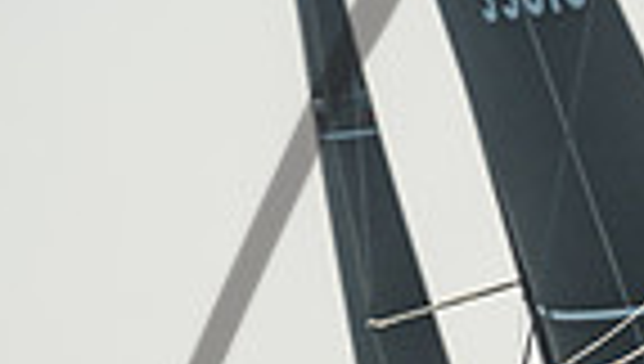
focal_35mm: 800
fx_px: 13684
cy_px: 531
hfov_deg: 2.7
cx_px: 958
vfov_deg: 1.5
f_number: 6.3
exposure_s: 1/800
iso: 320
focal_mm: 170
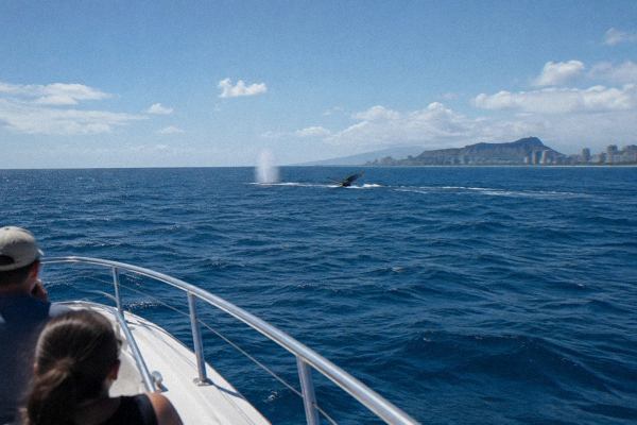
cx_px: 318
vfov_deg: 27.5
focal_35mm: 49
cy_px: 212
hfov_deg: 40.3
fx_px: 867
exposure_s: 1/1250
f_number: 4.5
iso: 500
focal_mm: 49
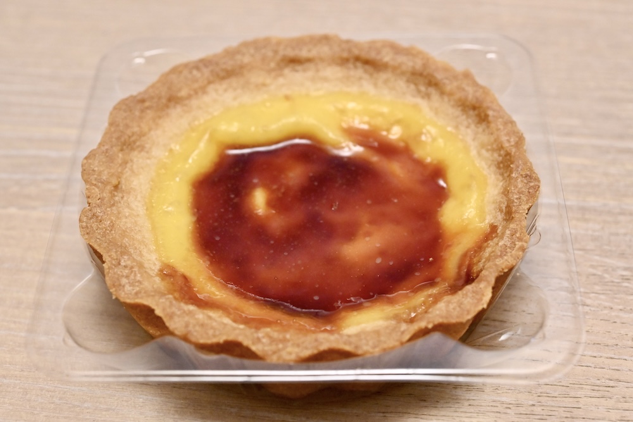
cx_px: 316
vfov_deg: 22.6
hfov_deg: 33.4
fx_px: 1055
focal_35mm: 60
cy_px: 211
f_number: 9
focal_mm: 60
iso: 6400
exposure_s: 1/250
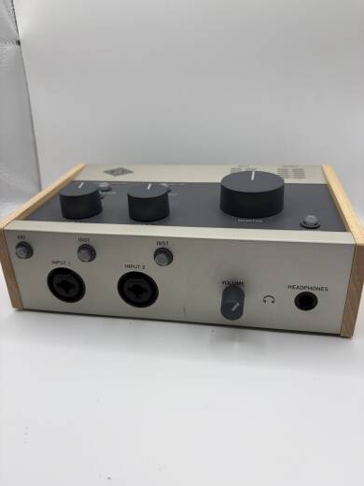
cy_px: 243
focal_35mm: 26
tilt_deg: -25.2
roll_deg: +3.3
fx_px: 365
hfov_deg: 53.1
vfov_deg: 67.3
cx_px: 182
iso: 50
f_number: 1.6
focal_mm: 5.96
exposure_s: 1/120
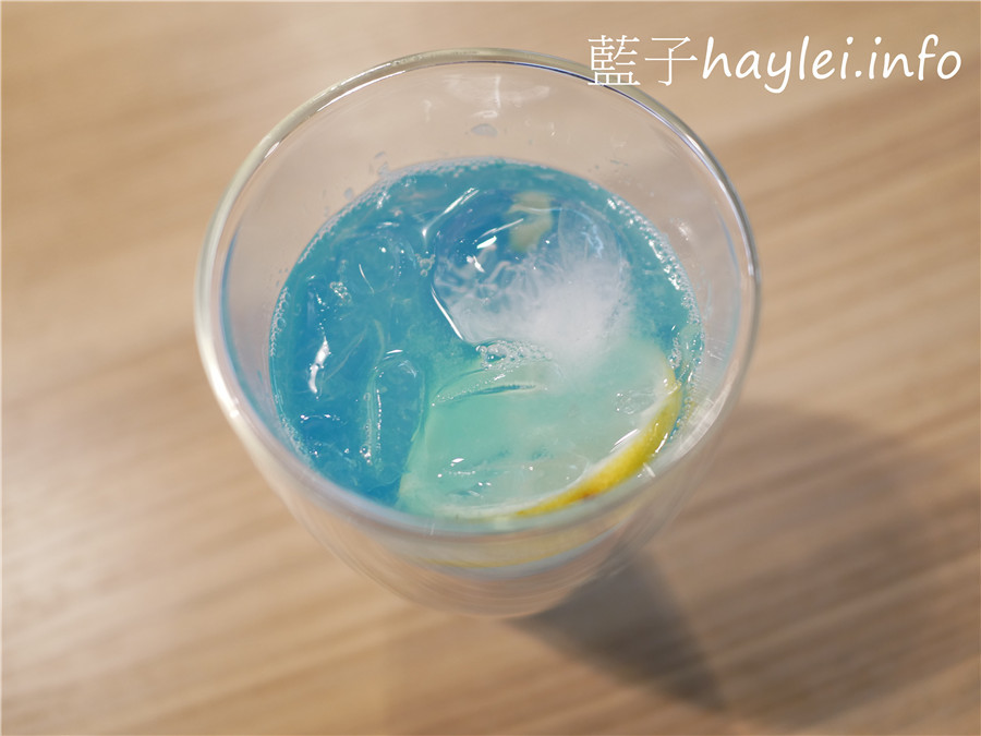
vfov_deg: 46.8
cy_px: 368
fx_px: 850
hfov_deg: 60.0
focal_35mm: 30
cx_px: 490
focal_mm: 15
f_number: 1.7
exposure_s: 1/60
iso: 640
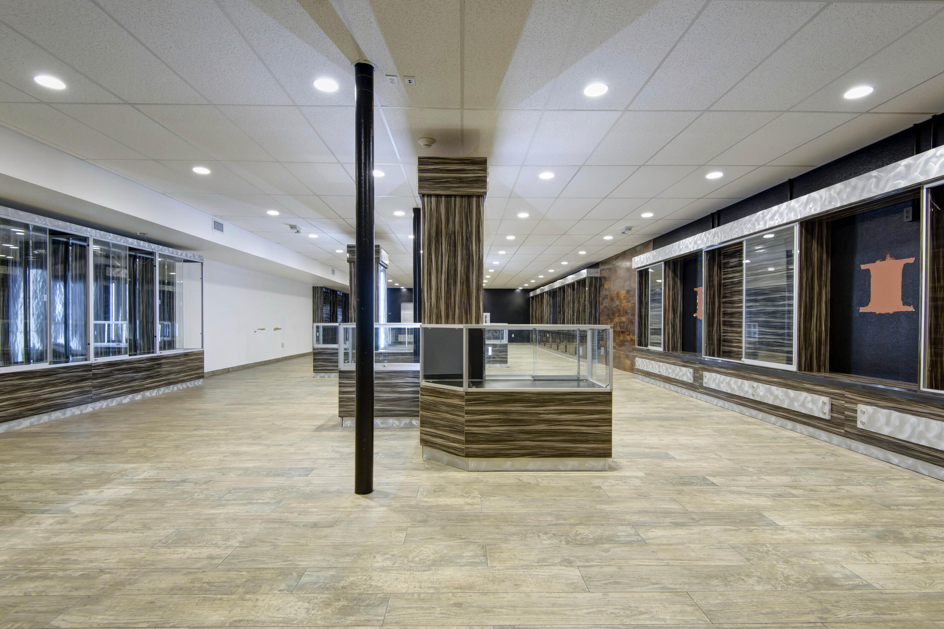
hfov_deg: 93.3
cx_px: 483
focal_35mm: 17
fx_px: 446
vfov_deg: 70.4
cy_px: 334
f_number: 6.7
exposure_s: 1/10
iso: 400
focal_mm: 16
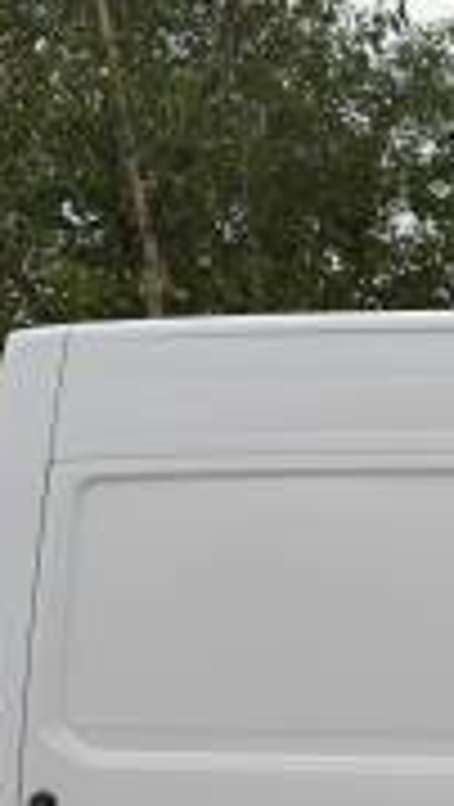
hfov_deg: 7.2
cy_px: 842
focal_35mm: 157
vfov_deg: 13.4
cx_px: 1182
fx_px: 3360
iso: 100
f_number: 4.5
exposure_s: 1/200
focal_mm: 42.1
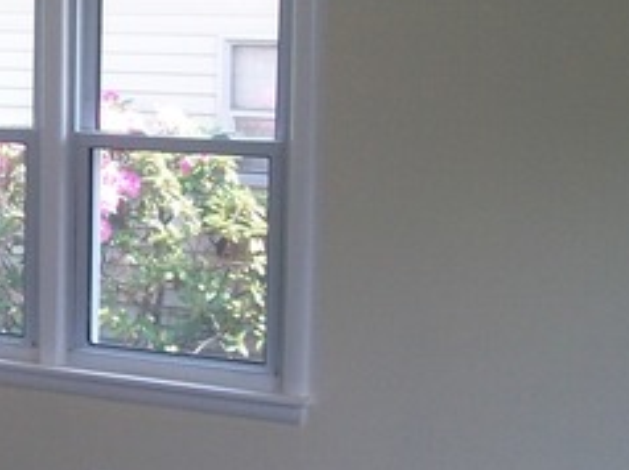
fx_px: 1761
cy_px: 224
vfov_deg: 15.2
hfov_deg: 19.2
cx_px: -114
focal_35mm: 97
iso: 80
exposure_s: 1/100
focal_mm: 6
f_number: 2.7
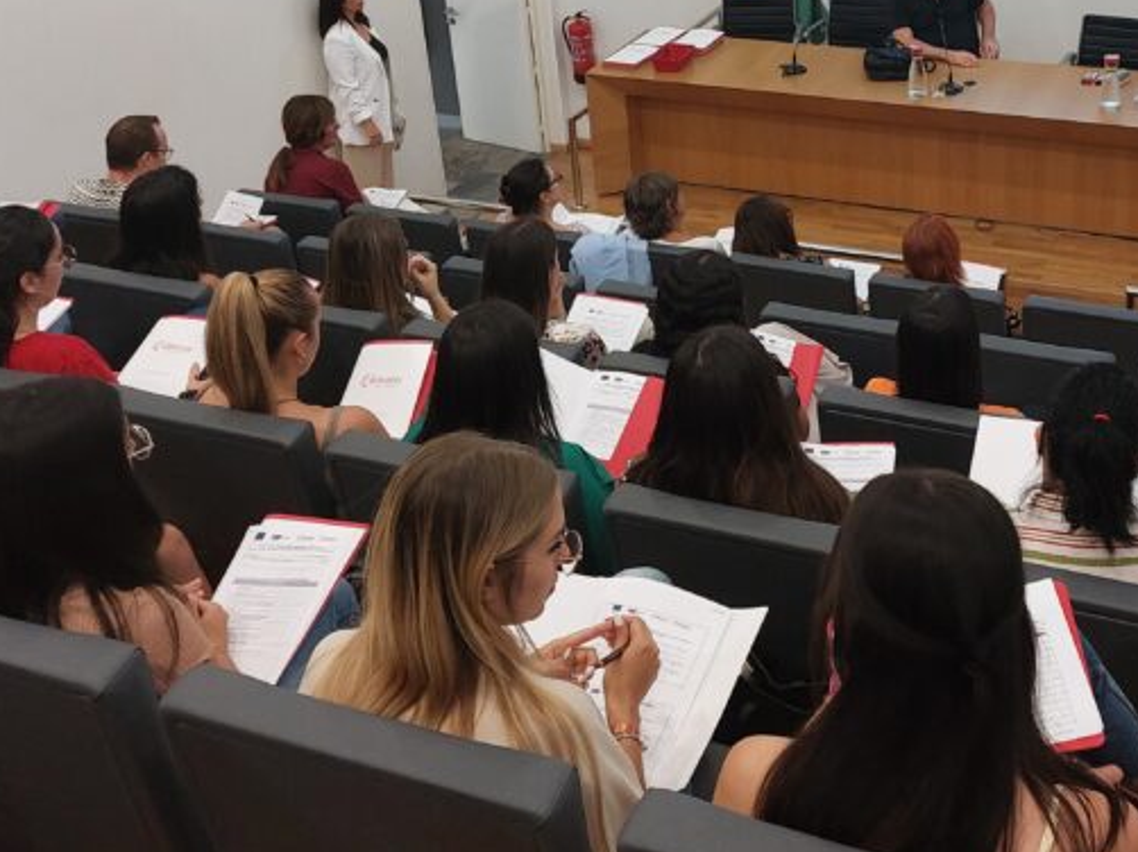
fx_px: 1676
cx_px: 750
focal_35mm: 51
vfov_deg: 27.9
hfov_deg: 37.1
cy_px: 152
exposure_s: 1/50
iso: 250
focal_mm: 5.23
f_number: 1.8
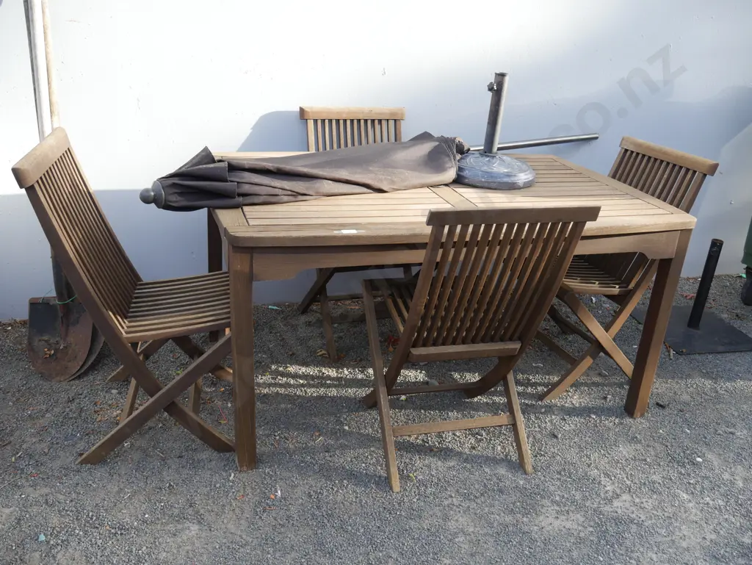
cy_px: 282
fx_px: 609
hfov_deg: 63.4
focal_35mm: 28
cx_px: 376
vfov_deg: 49.8
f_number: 4.5
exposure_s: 1/200
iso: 200
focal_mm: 14
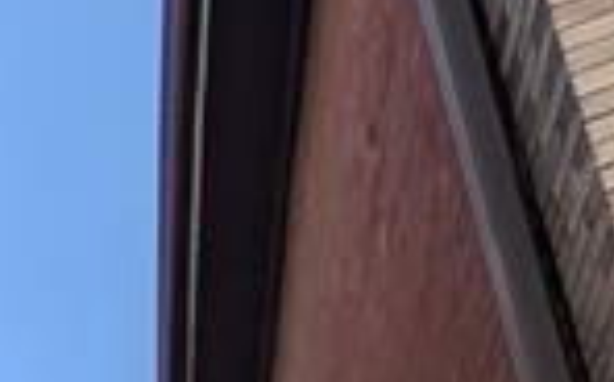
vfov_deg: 10.0
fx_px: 1470
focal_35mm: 88
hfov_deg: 14.8
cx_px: -850
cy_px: 1221
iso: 40
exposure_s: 1/1105
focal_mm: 2.23
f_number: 1.95
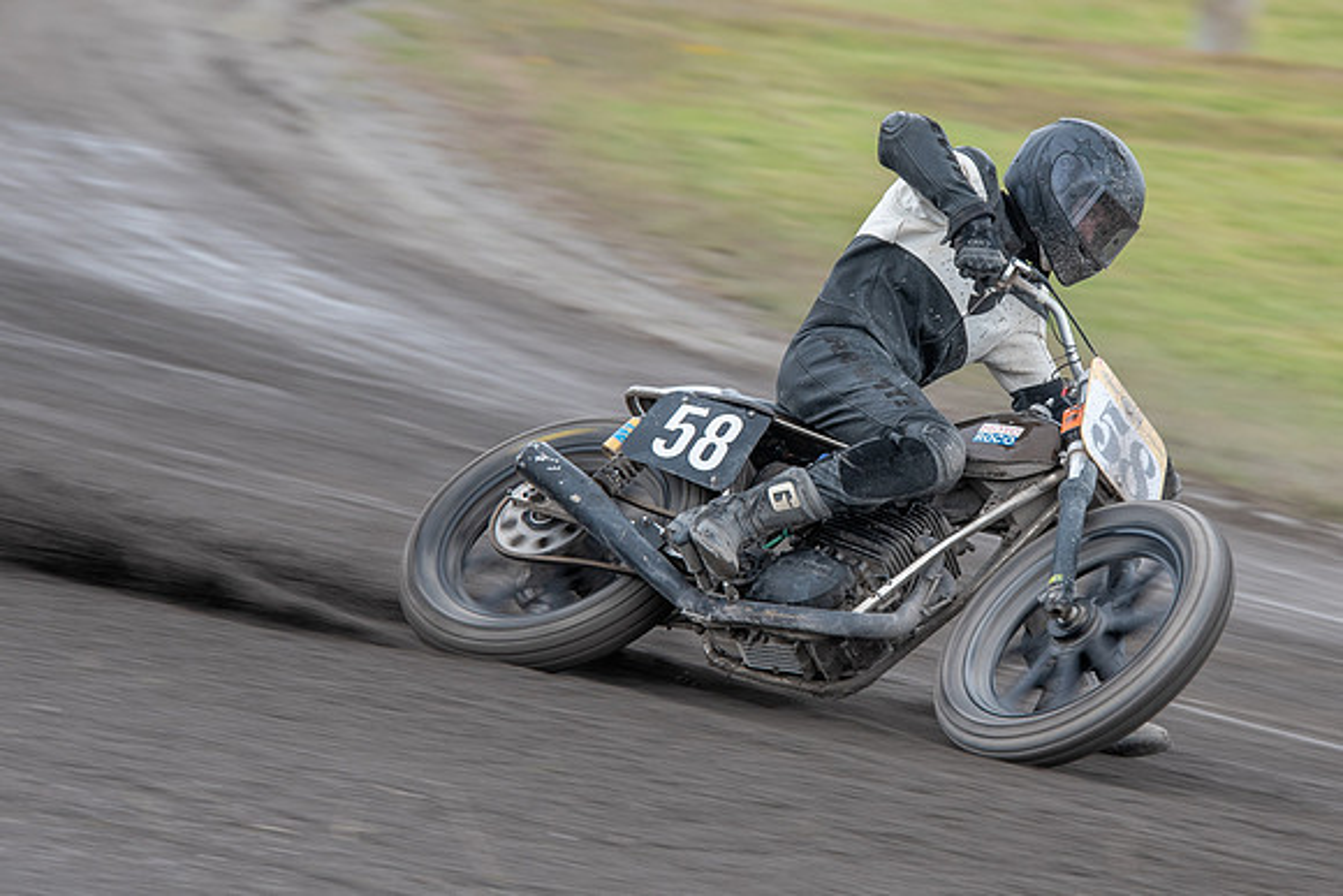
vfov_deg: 3.8
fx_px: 13480
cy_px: 474
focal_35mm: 361
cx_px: 939
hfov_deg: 5.7
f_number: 7.1
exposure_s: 1/200
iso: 200
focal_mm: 185
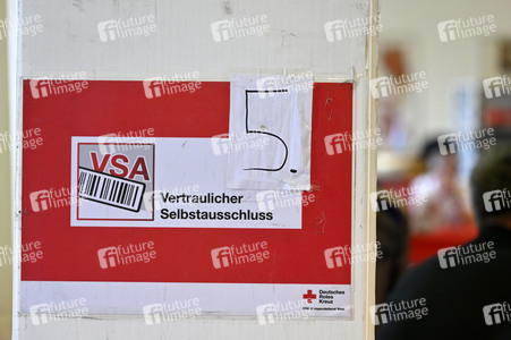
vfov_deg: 15.0
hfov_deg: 22.4
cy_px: 170
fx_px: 1291
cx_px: 256
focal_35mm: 91
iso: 1000
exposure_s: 1/500
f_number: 2.8
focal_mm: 91
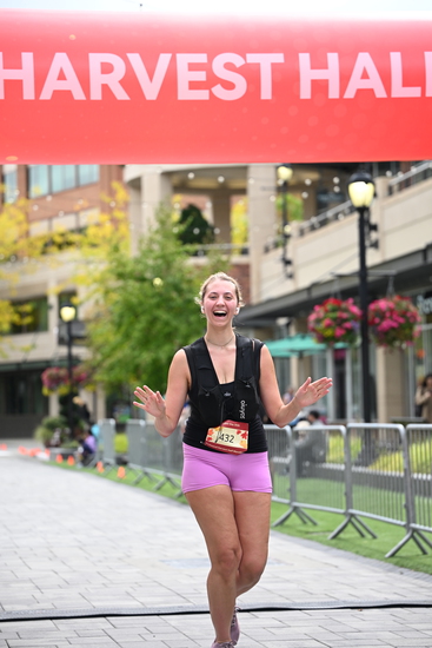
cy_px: 324
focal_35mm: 93
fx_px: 1673
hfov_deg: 14.7
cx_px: 216
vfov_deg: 21.9
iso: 640
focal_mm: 93
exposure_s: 1/2500
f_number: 2.8
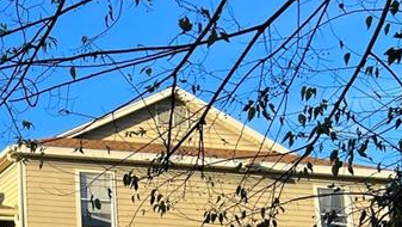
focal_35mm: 86
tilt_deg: +14.5
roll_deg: -1.6
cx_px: -119
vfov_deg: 14.0
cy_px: 188
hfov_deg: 22.2
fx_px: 917
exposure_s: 1/2457
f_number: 1.5
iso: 50
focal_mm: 5.7
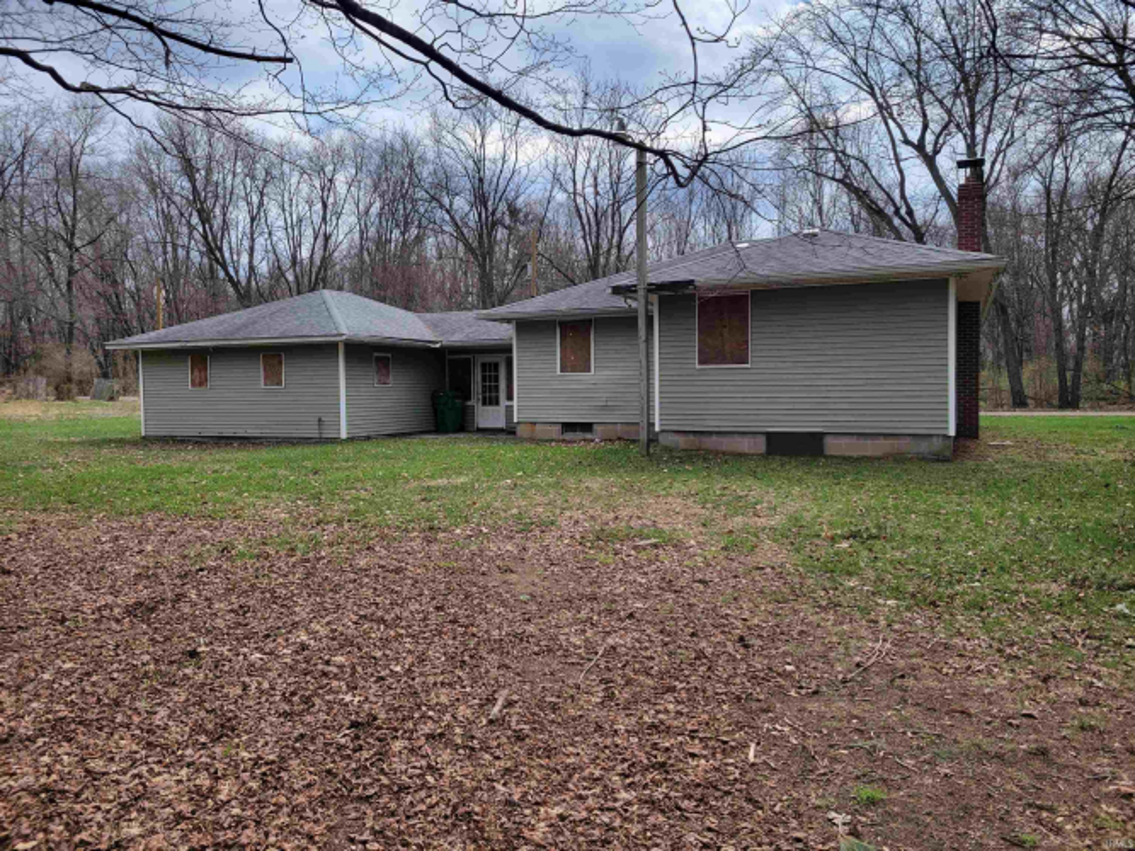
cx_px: 568
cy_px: 426
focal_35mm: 26
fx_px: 852
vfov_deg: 53.0
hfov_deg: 67.3
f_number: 1.8
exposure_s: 1/1962
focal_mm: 5.4
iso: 40
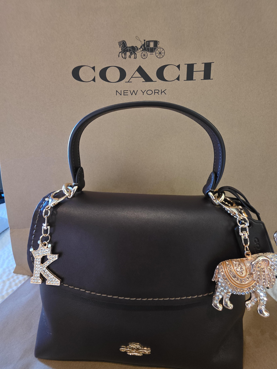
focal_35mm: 14
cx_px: 144
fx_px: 149
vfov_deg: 102.0
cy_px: 181
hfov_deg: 85.6
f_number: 1.9
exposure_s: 1/60
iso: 1000
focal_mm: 2.2
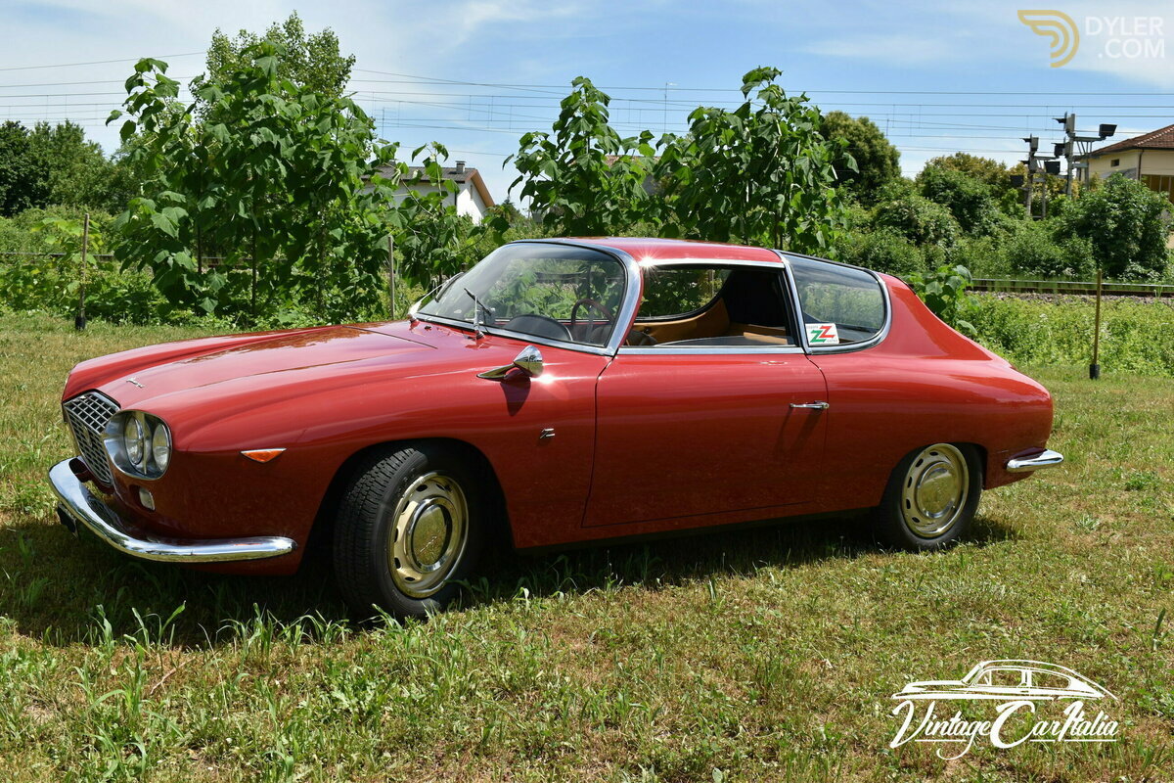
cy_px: 392
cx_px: 587
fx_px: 1223
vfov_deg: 35.5
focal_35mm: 38
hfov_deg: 51.3
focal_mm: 25
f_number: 9
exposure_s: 1/320
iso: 100
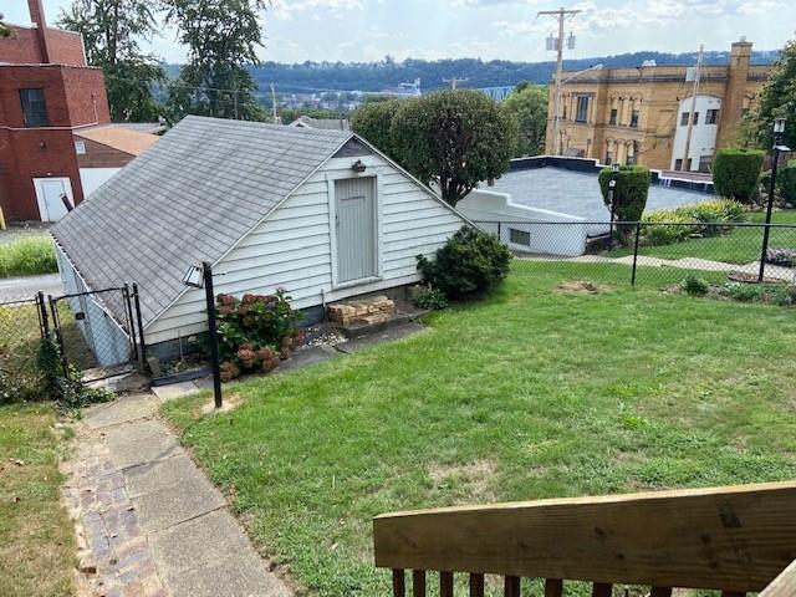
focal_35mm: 26
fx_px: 598
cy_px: 298
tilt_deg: -18.0
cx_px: 398
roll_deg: +1.3
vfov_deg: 53.1
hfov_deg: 67.3
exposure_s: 1/767
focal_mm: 4.25
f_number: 1.8
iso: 32
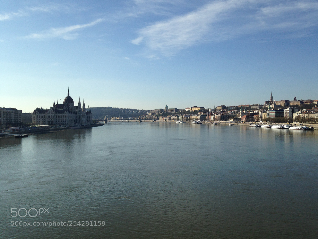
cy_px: 117
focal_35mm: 34
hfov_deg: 54.0
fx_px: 312
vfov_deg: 41.8
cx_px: 162
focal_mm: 4.12
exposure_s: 1/2358
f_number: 2.4
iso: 50
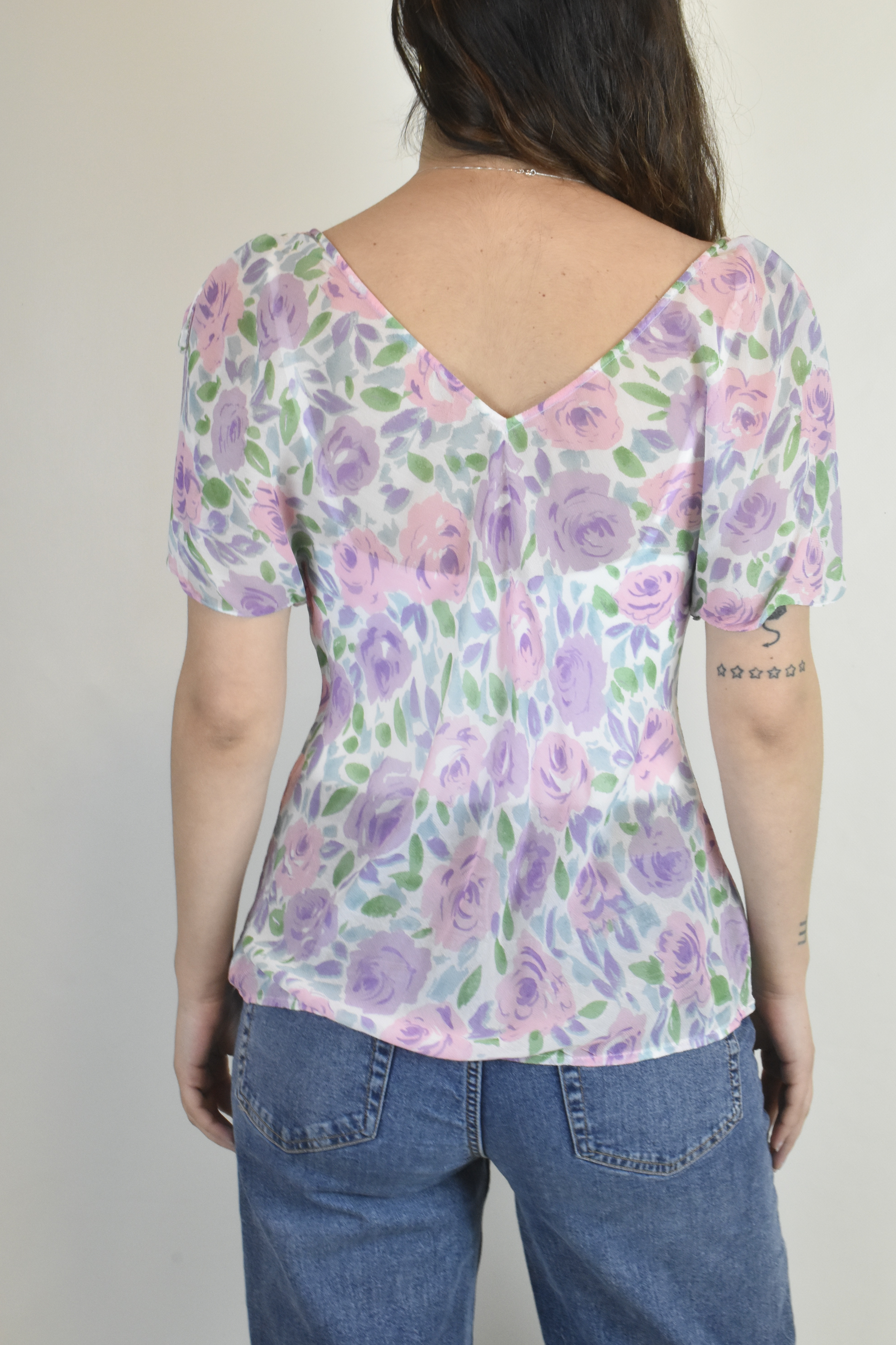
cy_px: 683
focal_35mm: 61
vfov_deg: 32.9
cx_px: 447
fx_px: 2277
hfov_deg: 22.3
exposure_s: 1/40
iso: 1600
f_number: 18
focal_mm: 40
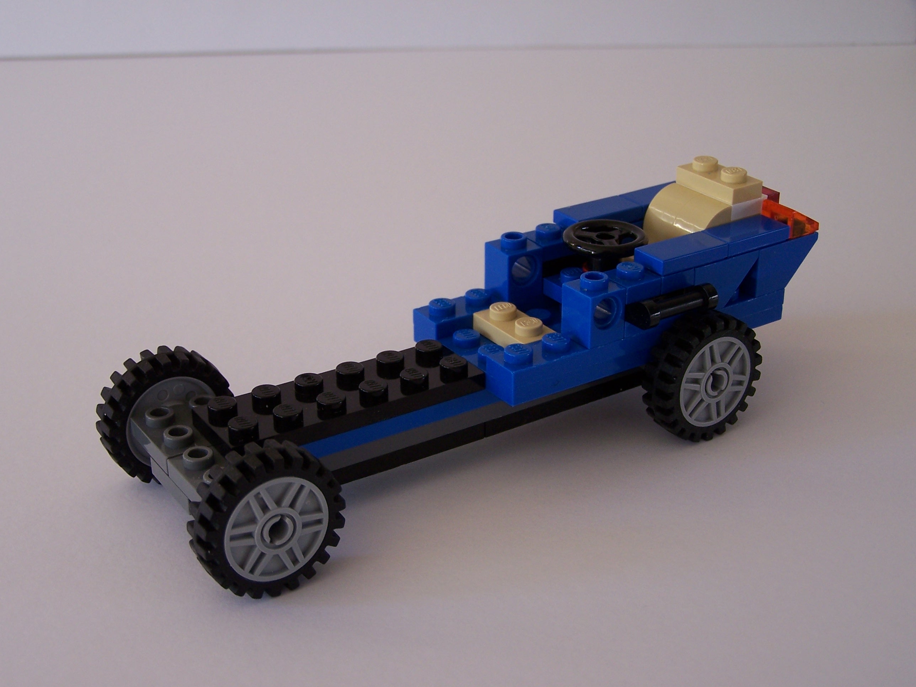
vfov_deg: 28.6
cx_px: 458
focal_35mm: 51
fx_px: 1350
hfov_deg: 37.5
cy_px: 344
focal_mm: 8.5
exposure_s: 1/45
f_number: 3
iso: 80
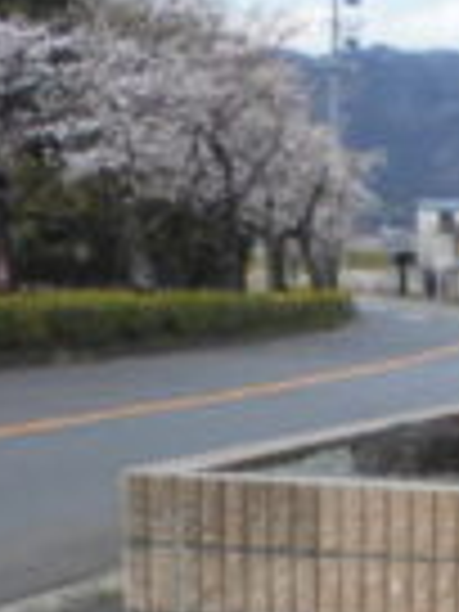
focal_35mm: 115
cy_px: 927
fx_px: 2033
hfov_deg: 12.2
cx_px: 729
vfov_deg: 15.7
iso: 80
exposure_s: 1/640
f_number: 3.2
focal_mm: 4.6
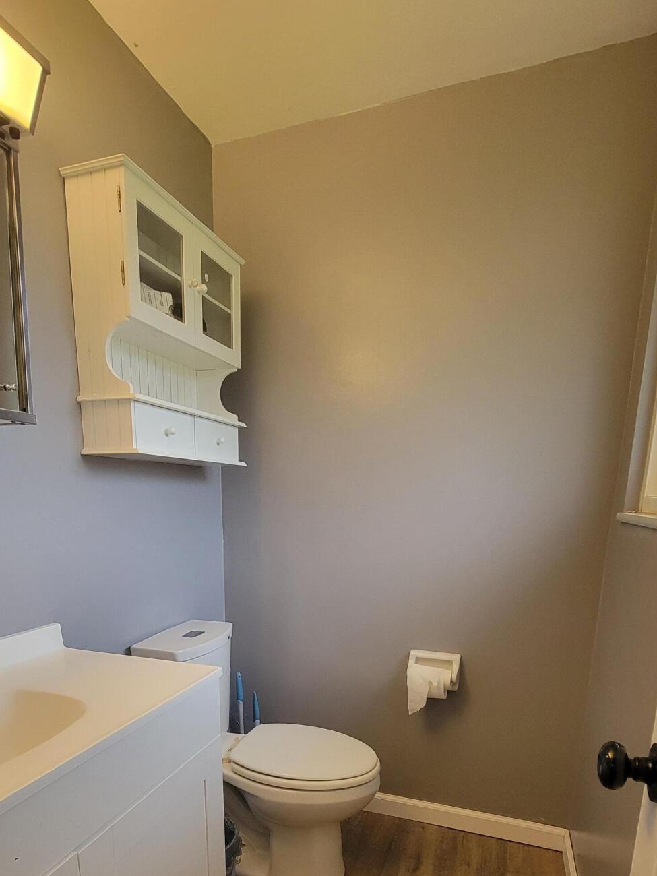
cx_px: 295
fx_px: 506
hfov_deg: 65.8
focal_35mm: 20
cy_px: 629
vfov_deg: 77.2
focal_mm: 2.2
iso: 320
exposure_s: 1/60
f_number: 2.2
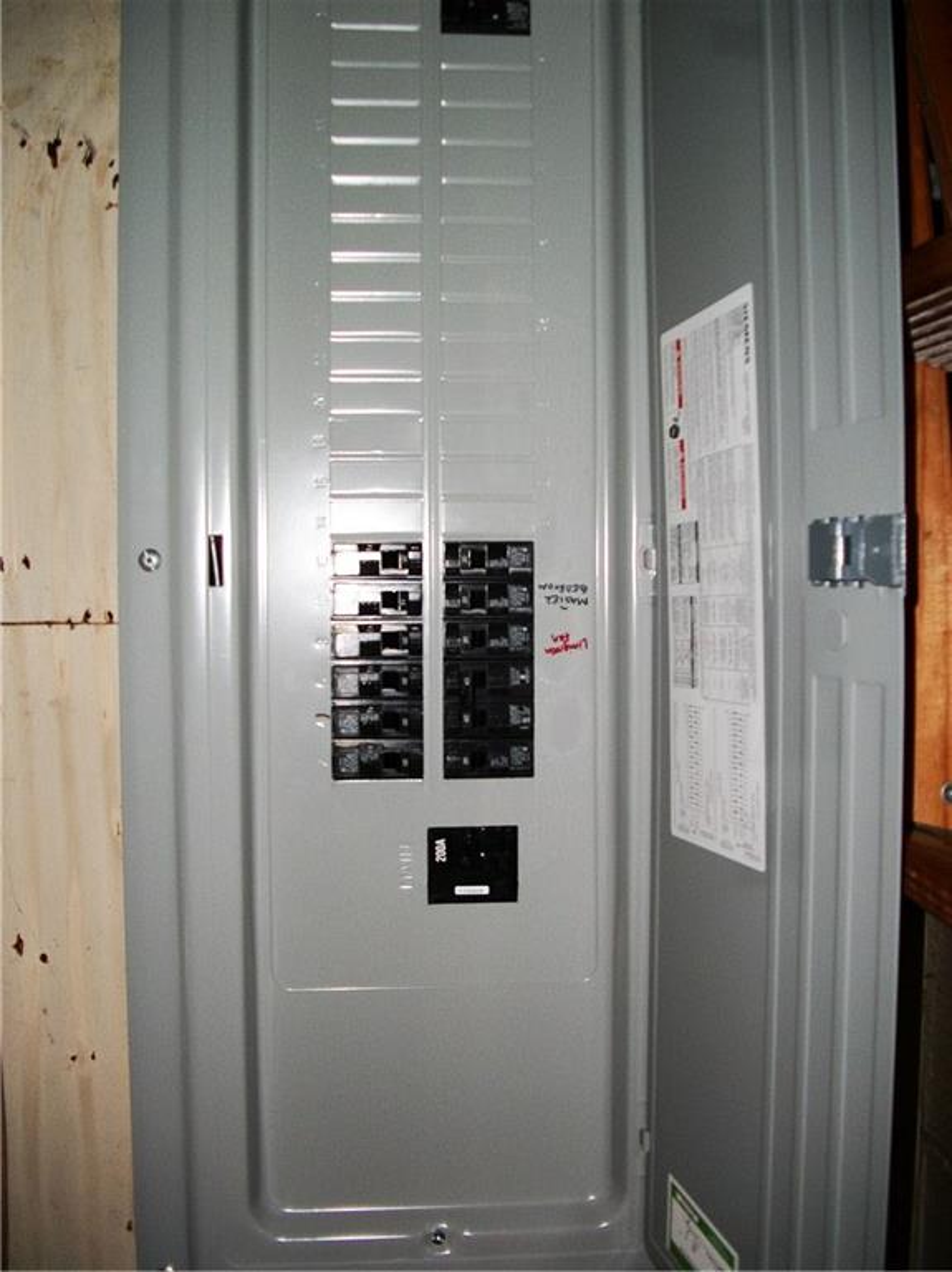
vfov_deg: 56.8
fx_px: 1175
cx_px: 476
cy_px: 636
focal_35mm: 32
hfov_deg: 44.1
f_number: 2.9
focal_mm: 5.7
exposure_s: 1/30
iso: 80
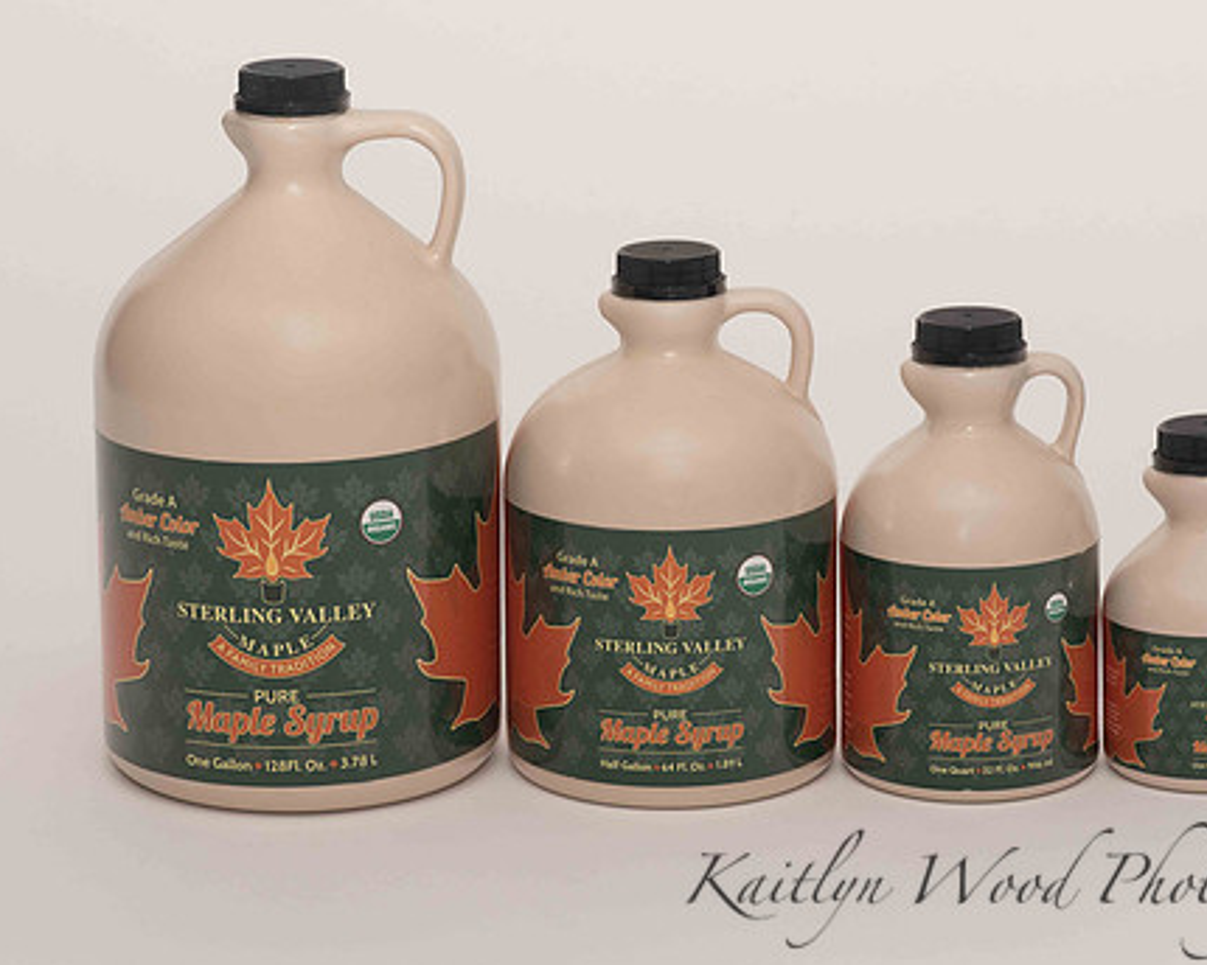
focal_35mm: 109
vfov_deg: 14.1
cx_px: 691
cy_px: 447
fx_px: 3894
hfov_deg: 17.6
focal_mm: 85
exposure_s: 1/100
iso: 400
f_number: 13
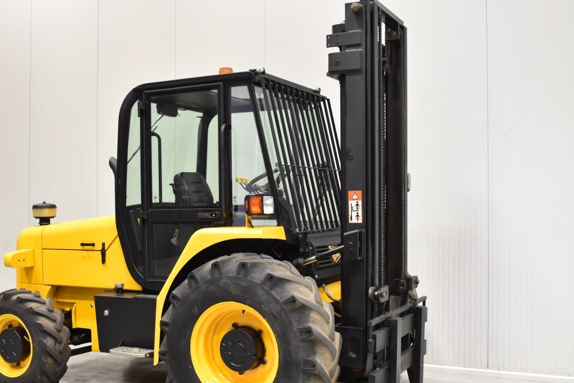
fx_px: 663
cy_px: 218
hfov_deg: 46.8
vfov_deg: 32.1
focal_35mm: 42
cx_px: 277
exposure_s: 1/30
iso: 1600
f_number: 5
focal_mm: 23
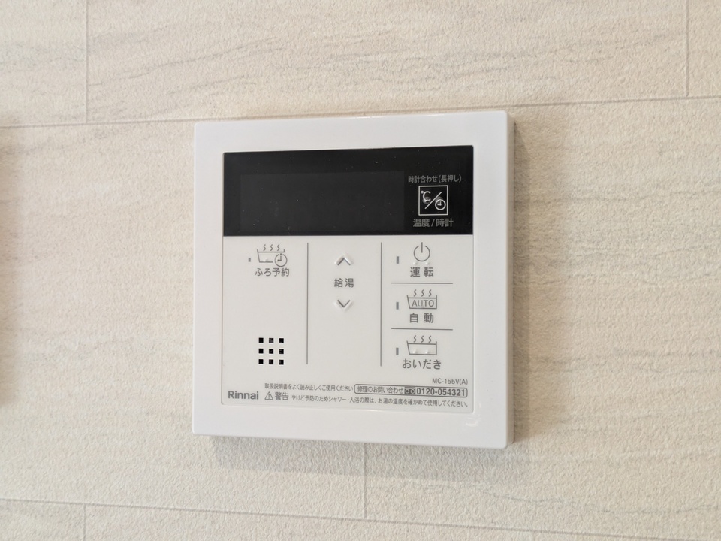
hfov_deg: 37.5
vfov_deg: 28.6
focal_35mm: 51
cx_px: 360
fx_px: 1062
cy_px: 270
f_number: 1.89
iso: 191
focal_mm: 5.43
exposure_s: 1/120
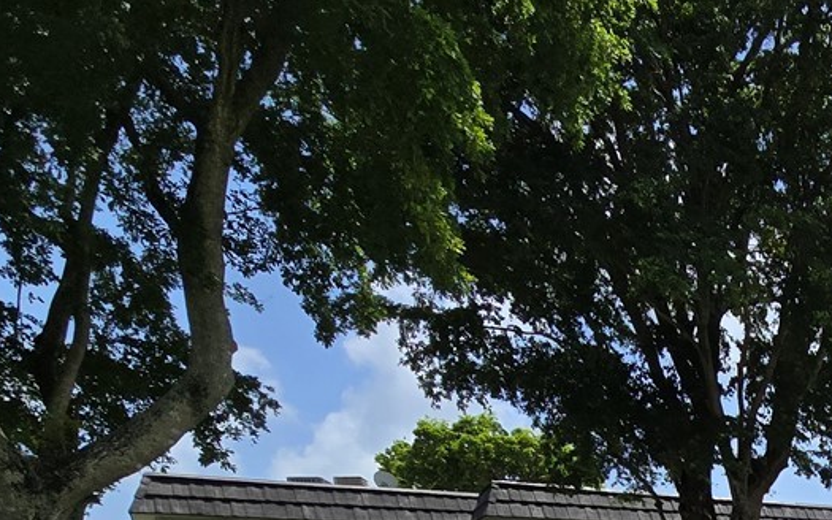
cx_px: 1084
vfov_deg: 23.8
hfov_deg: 33.9
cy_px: 793
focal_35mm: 42
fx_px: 952
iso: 50
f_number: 2.2
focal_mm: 2.2
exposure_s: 1/2790
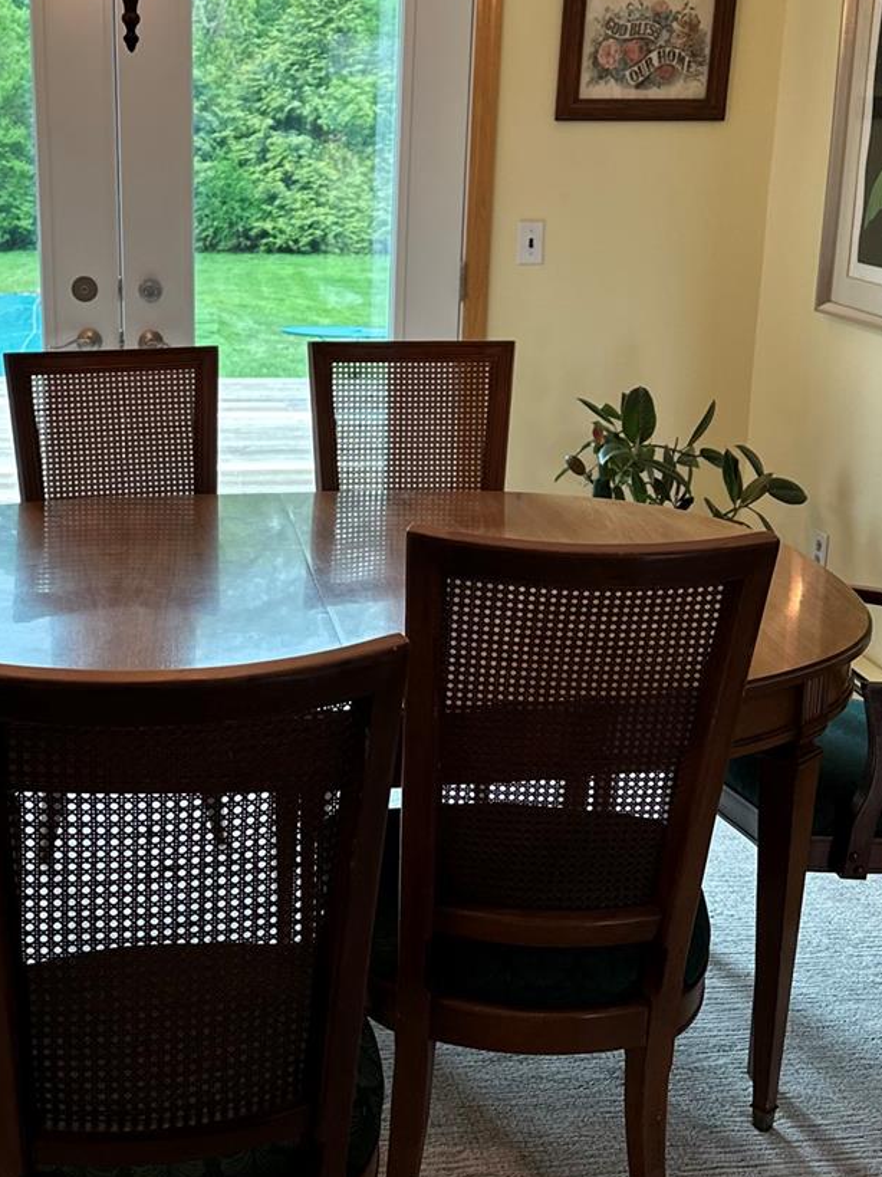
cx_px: 271
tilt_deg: -14.4
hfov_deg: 31.8
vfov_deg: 42.0
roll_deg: -2.6
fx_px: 1529
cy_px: 506
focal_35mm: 45
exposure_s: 1/120
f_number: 1.78
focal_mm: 6.86
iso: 125
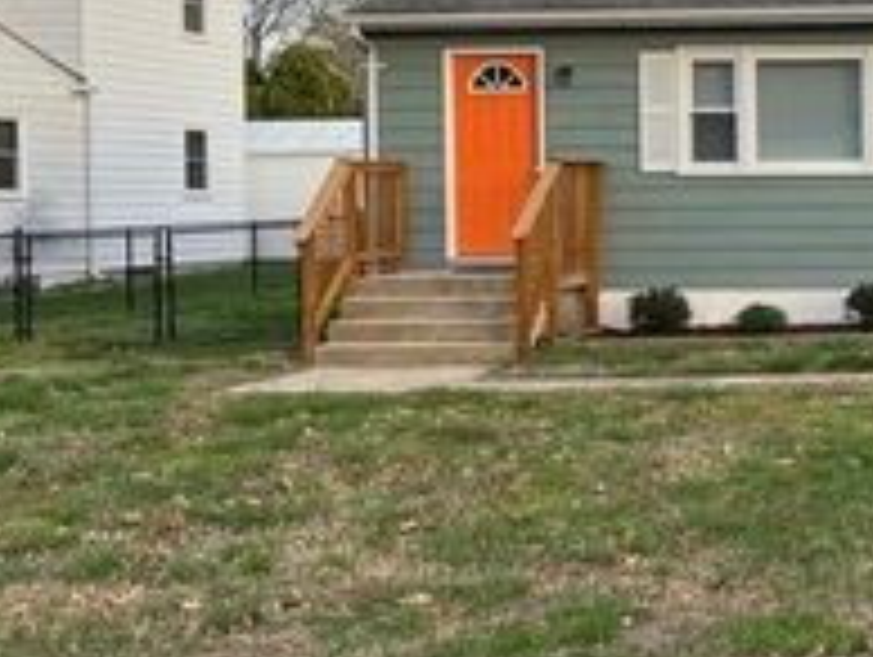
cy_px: 218
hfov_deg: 26.7
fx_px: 1692
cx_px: 950
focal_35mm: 67
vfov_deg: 21.9
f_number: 1.5
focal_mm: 5.7
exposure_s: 1/687
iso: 50
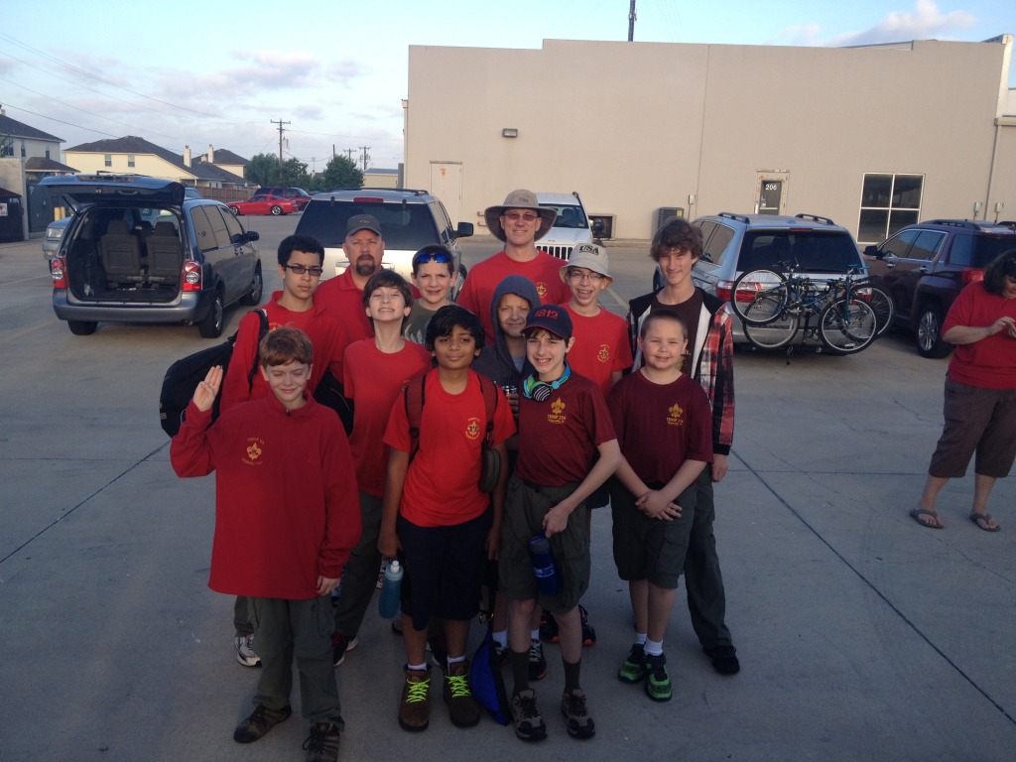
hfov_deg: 52.6
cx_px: 508
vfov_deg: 40.7
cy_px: 381
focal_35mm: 35
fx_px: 1027
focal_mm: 4.28
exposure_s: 1/415
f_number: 2.4
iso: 50
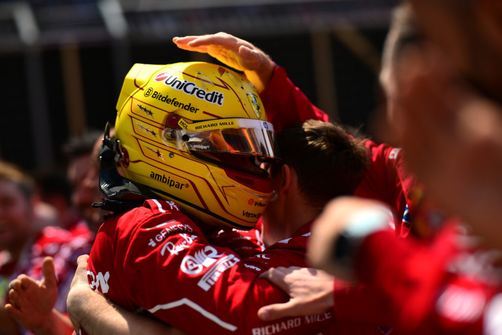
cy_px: 168
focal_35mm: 85
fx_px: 1185
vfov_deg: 16.1
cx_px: 251
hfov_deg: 23.9
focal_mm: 85
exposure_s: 1/4000
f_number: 1.8
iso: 200
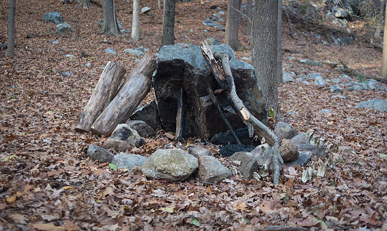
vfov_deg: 34.1
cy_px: 102
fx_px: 376
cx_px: 194
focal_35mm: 36
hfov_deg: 54.4
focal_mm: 35
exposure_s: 1/160
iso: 200
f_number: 2
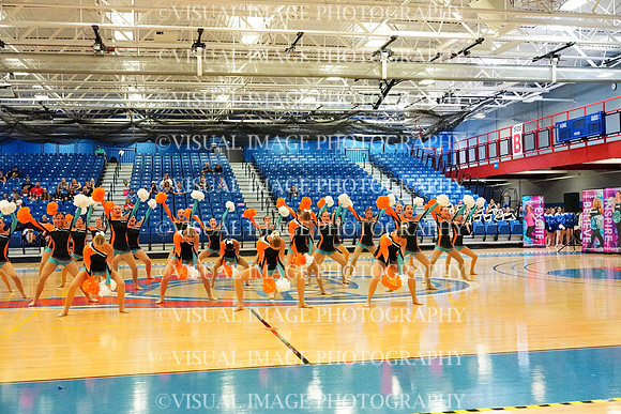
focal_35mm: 42
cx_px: 310
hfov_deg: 46.4
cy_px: 207
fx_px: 725
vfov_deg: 31.9
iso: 25600
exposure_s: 1/1000
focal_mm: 42
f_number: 4
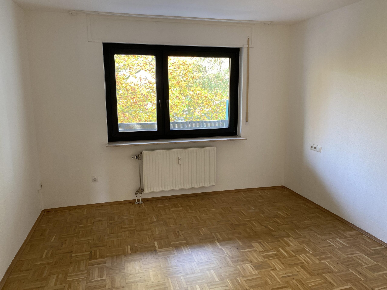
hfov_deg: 67.3
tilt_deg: -10.1
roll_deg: -0.7
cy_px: 145
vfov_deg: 53.1
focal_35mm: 26
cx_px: 194
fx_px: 291
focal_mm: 4.25
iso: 100
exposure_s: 1/50
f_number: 1.8
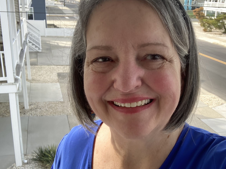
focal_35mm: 42
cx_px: 136
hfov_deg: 44.5
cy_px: 82
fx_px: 274
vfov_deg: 34.4
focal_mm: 2.87
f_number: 2.2
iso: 20
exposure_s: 1/121
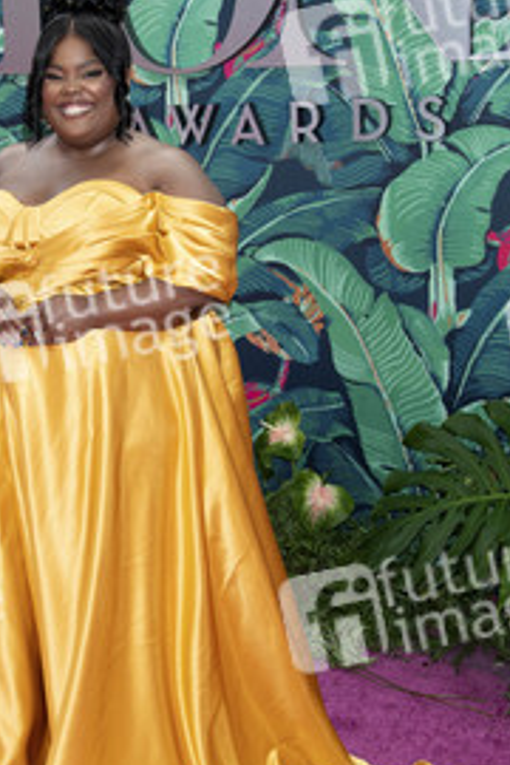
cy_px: 465
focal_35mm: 46
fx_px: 977
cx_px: 169
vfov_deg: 42.5
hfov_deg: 29.0
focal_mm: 31
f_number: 5
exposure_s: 1/200
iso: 320
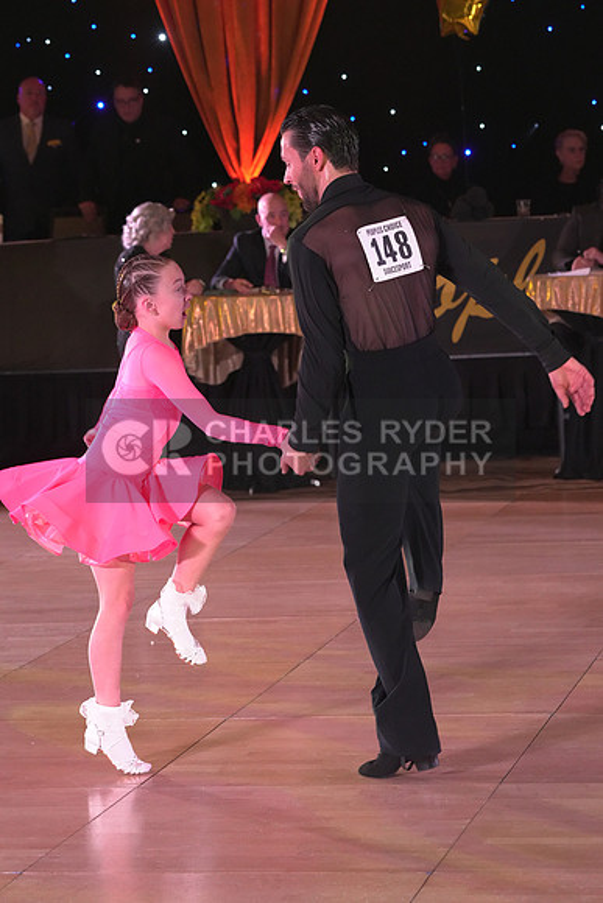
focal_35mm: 112
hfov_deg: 12.2
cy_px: 452
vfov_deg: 18.3
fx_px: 2812
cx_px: 302
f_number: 6.3
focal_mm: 112
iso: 5000
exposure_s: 1/320
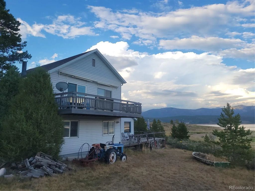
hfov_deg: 67.3
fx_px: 192
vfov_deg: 53.1
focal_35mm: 26
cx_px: 128
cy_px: 96
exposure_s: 1/713
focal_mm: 5.4
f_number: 1.8
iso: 40
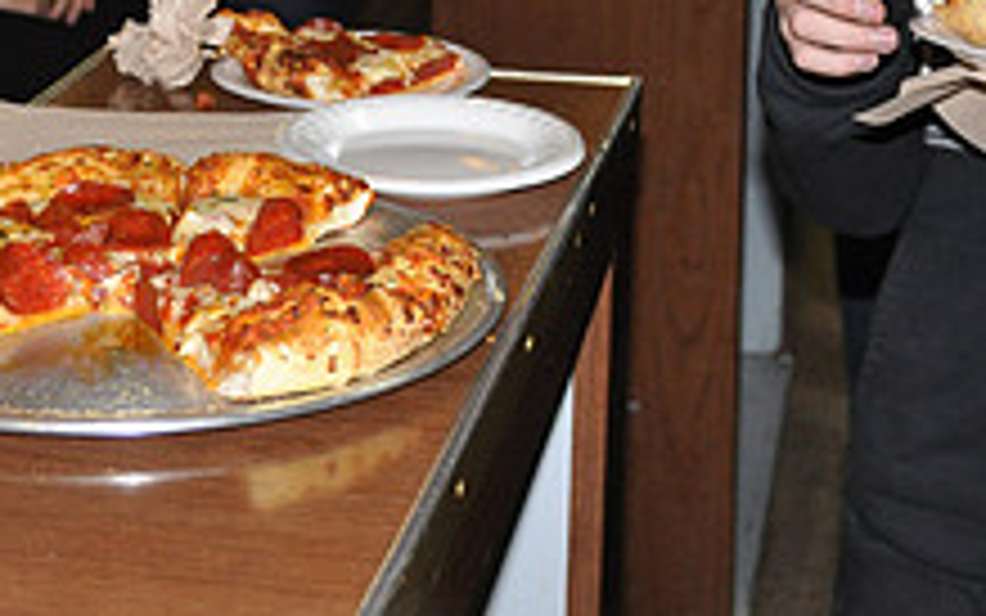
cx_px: 716
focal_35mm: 97
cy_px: -160
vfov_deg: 13.1
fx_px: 2607
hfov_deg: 21.3
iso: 800
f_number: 4
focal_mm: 24
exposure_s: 1/60
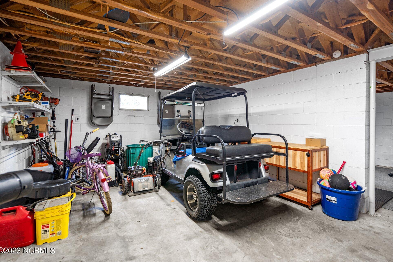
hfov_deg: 93.2
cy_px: 124
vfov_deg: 70.4
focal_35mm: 17
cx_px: 206
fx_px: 186
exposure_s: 1/15
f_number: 4
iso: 400
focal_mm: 16
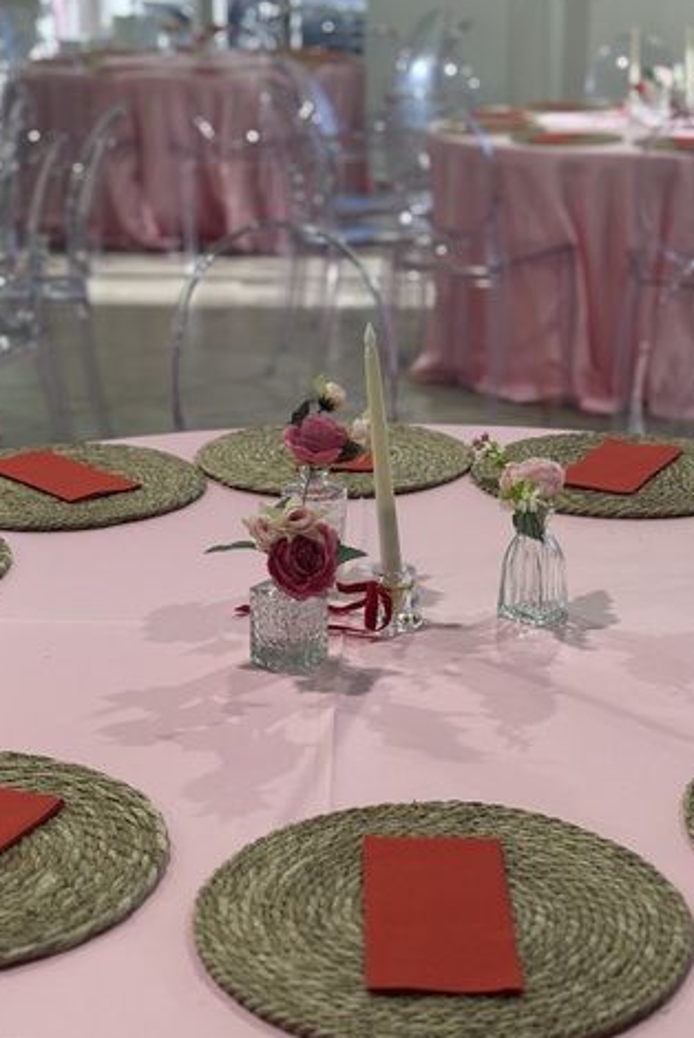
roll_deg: -0.8
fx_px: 1992
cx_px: 358
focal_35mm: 69
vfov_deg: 29.2
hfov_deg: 19.8
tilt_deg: -16.2
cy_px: 473
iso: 40
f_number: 1.6
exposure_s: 1/120
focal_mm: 5.96
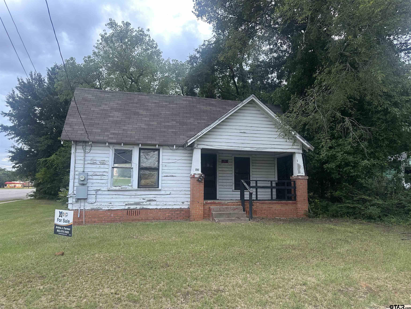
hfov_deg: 71.6
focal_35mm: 24
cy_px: 154
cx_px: 206
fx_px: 285
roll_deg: +0.2
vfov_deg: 56.8
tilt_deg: +7.0
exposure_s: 1/60
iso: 160
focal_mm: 6.86
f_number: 1.78
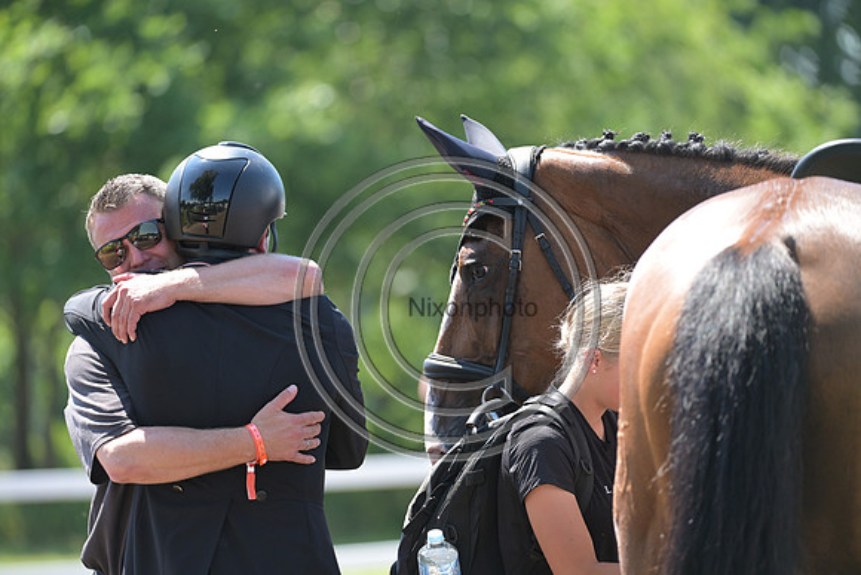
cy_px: 288
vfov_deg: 4.6
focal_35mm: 300
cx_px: 430
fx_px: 7176
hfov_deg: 6.9
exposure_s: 1/1250
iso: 1100
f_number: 5
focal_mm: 300
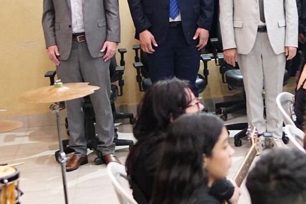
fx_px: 940
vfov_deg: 12.4
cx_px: 269
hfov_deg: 18.2
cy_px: 86
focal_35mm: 111
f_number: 1.4
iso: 1600
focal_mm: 23
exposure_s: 1/167
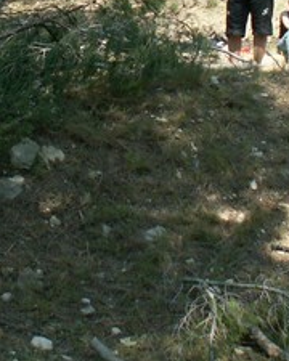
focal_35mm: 85
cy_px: 34
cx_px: 63
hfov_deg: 17.9
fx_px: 909
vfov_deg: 21.9
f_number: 2.8
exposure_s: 1/160
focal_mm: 5.86
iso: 50
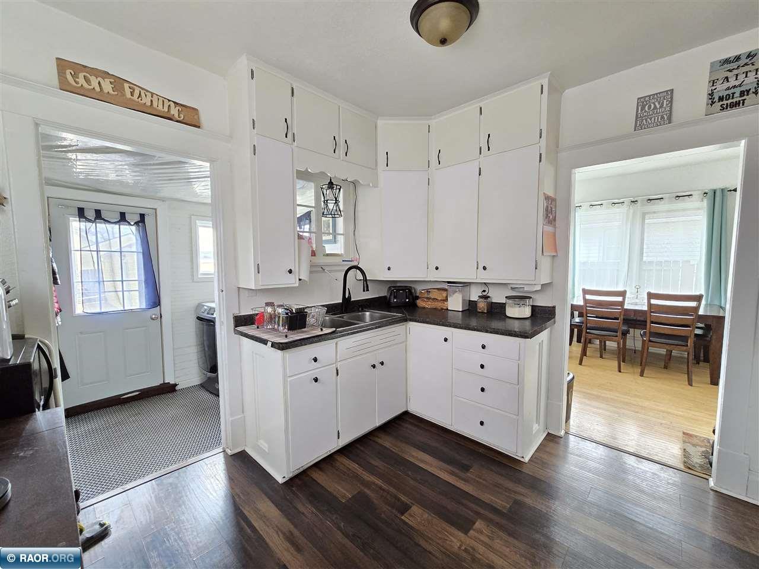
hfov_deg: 106.2
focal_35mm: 13
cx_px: 380
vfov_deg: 89.9
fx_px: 285
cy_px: 284
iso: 400
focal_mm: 2.2
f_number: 2.2
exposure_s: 1/60
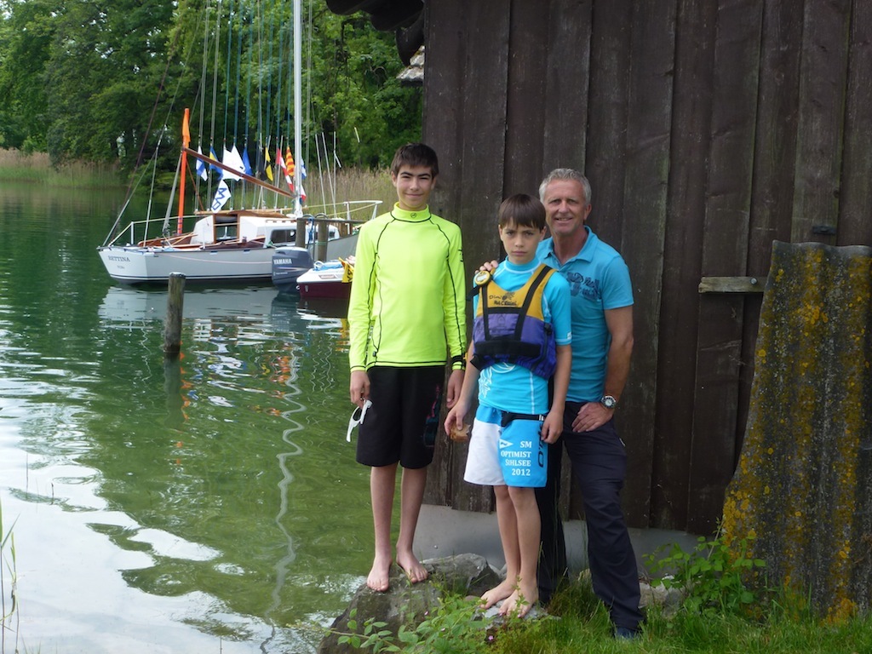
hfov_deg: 36.8
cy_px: 327
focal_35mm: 52
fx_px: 1310
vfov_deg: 28.0
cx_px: 436
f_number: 4.3
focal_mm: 9.4
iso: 100
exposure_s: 1/320
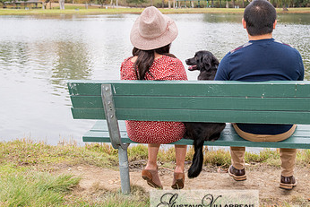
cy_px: 66
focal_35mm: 57
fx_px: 491
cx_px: 204
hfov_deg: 34.7
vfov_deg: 23.7
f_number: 5
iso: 500
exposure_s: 1/125
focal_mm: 34
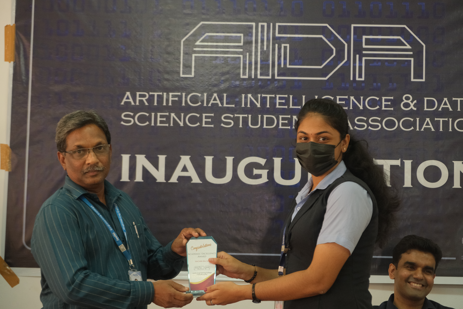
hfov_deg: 24.5
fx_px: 1067
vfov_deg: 16.5
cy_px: 154
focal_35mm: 83
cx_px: 232
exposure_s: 1/60
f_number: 4
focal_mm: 55
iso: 2000
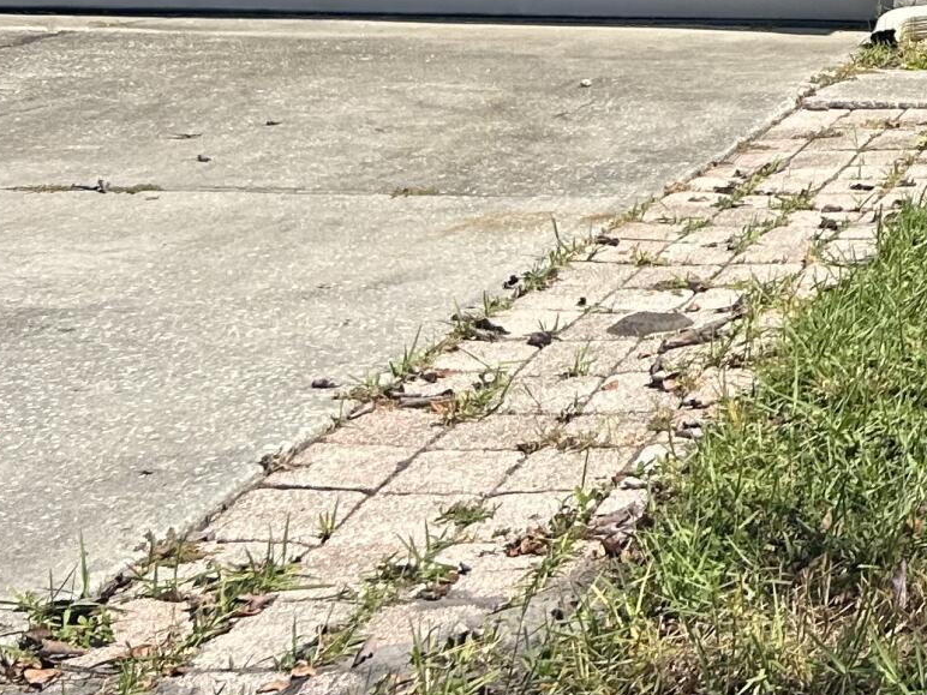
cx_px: 1555
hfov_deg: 16.8
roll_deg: -0.5
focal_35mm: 101
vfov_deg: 13.6
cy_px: -396
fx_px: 2705
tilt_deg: +6.9
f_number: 1.5
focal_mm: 5.7
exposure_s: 1/3165
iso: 50
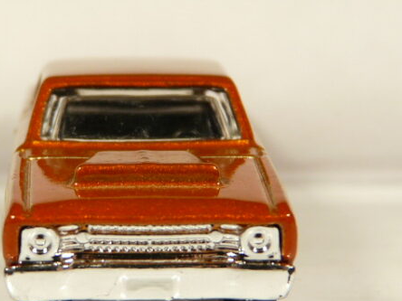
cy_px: 160
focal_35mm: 131
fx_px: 1521
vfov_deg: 11.3
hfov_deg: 15.0
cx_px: 139
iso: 100
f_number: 3.2
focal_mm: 10
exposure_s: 1/60
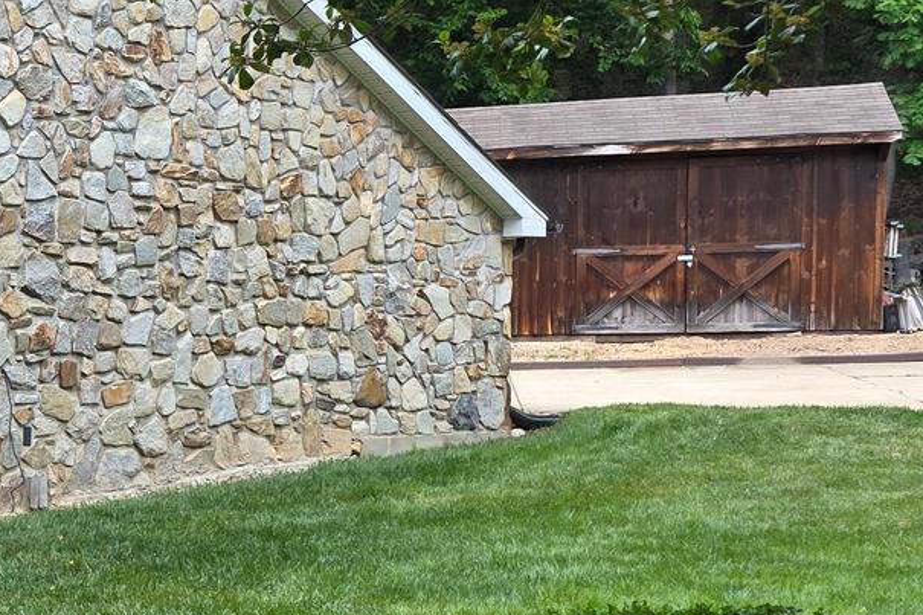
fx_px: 2076
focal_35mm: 81
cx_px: -395
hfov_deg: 21.6
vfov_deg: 16.8
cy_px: 462
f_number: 1.7
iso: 40
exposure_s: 1/180
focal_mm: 6.3
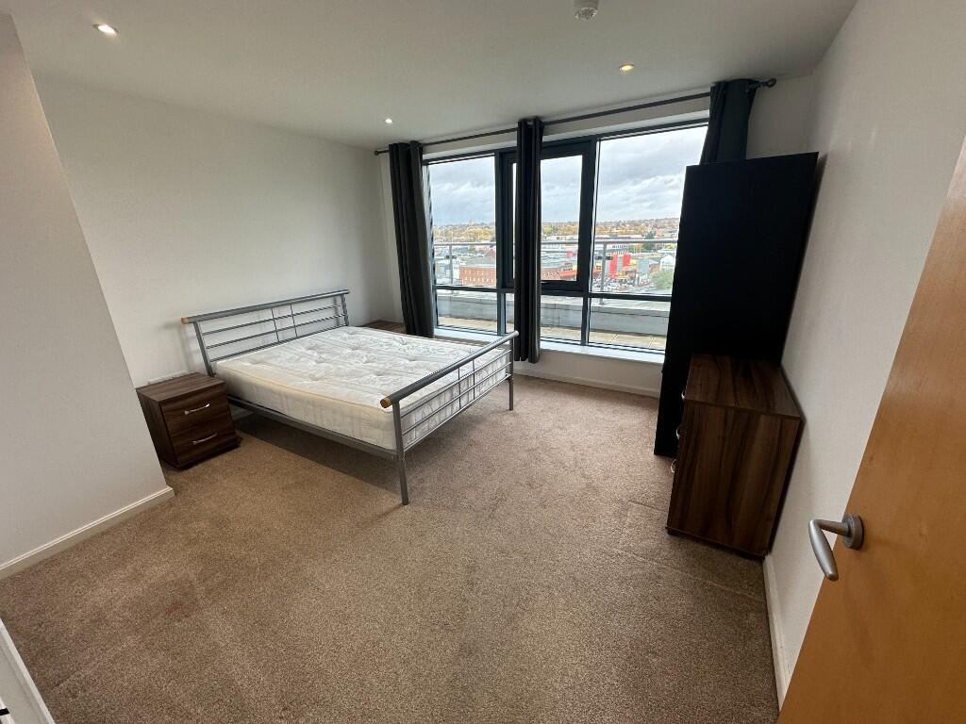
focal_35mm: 14
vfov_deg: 85.7
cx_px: 483
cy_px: 362
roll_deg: +1.2
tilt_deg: -17.6
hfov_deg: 102.1
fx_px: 391
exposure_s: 1/100
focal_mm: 2.22
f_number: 2.2
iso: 80
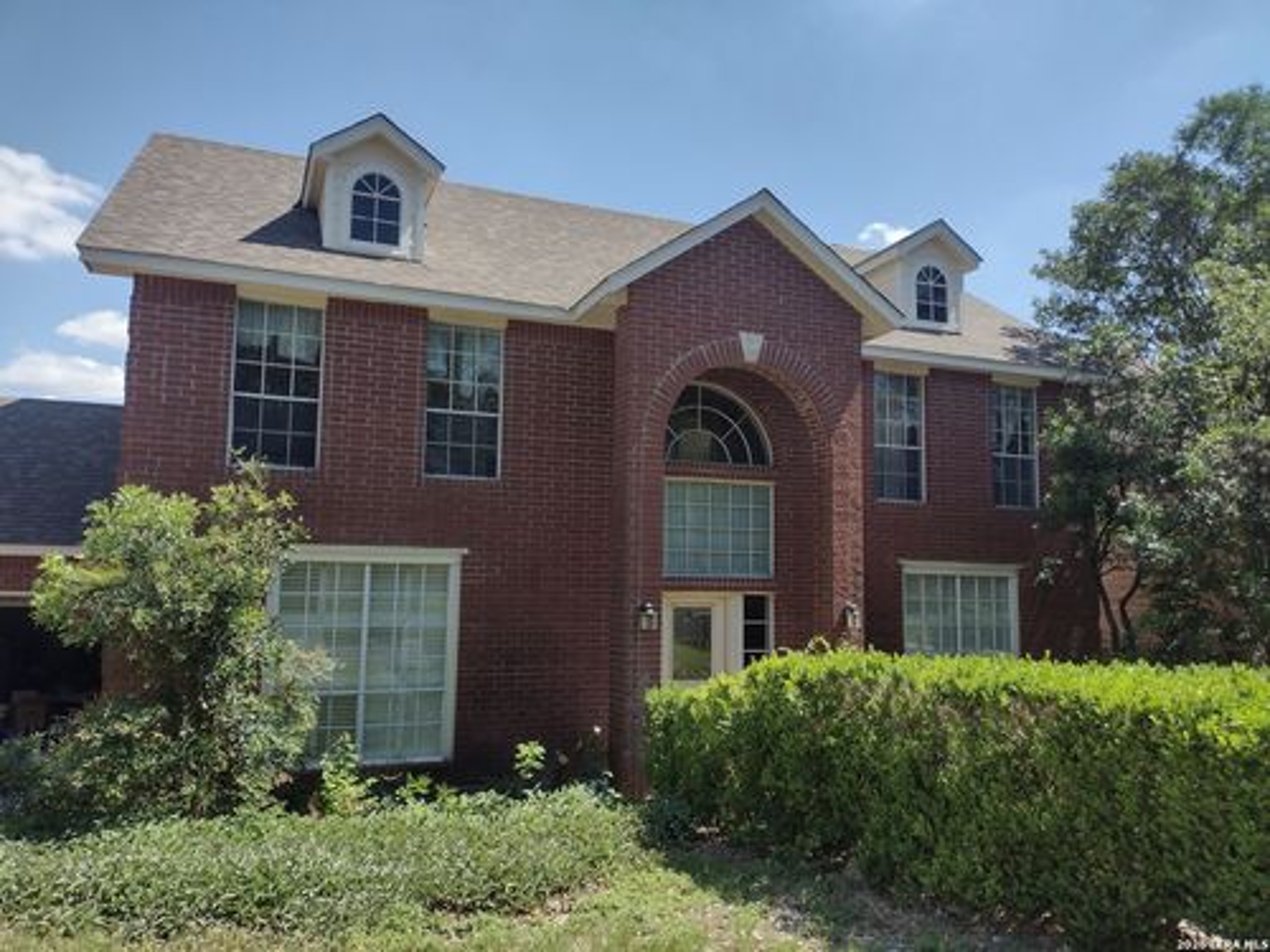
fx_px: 991
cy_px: 476
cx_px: 635
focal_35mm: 27
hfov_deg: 65.3
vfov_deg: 51.4
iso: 100
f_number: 1.7
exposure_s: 1/1866
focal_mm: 4.71
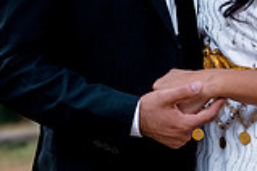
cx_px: 60
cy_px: -15
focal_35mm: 131
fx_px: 935
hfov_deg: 15.6
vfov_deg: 10.3
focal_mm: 36
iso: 100
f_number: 2.8
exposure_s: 1/1000
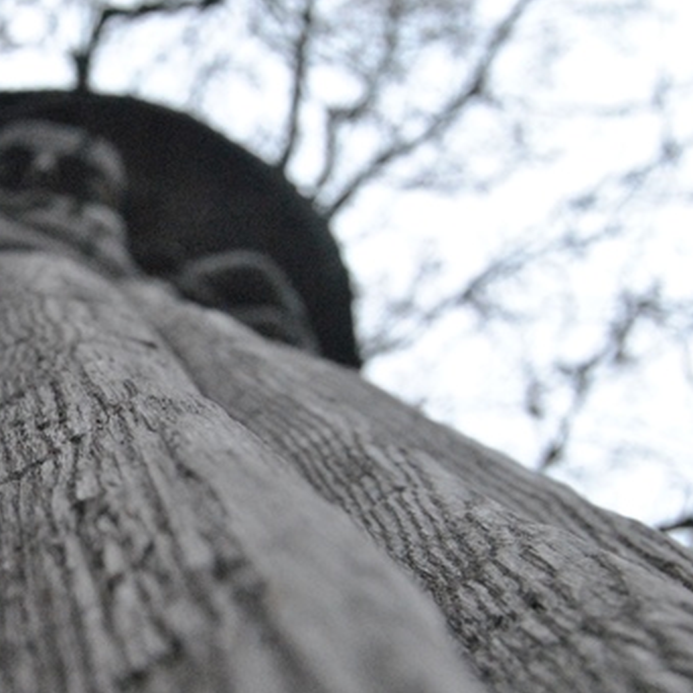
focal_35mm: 95
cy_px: 488
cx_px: -105
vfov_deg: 18.2
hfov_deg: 17.5
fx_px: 2152
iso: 1600
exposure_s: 1/400
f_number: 10
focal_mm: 31
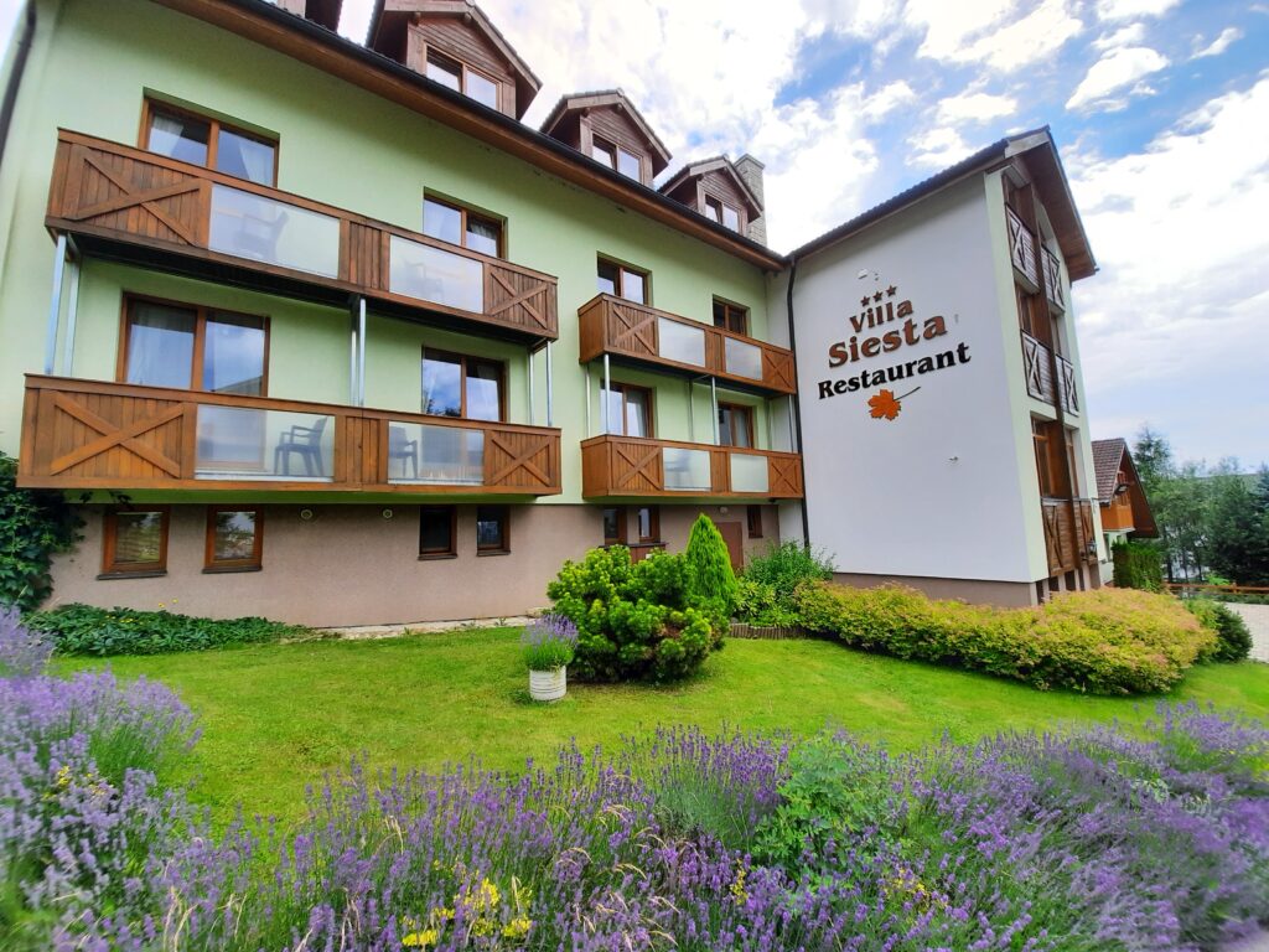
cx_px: 634
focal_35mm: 13
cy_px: 476
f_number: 2.2
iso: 40
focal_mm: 1.74
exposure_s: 1/588
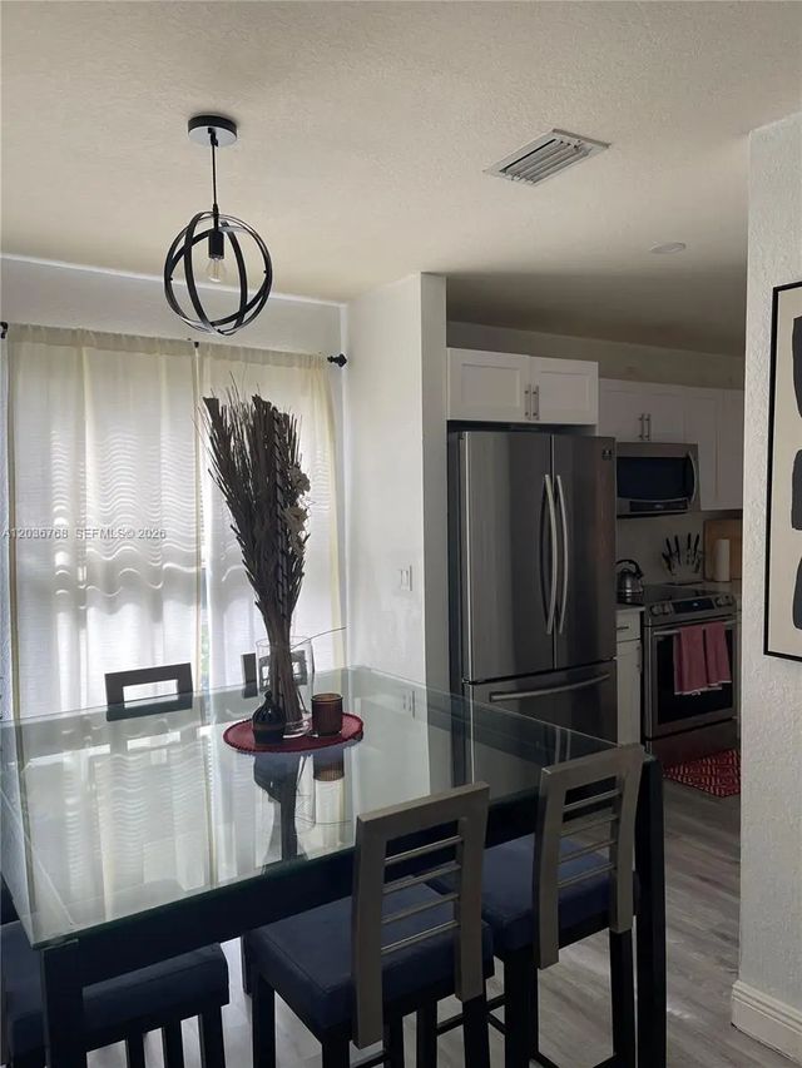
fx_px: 803
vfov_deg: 67.3
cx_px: 401
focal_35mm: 26
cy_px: 534
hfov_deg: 53.1
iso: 64
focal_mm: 5.1
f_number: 1.6
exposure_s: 1/121
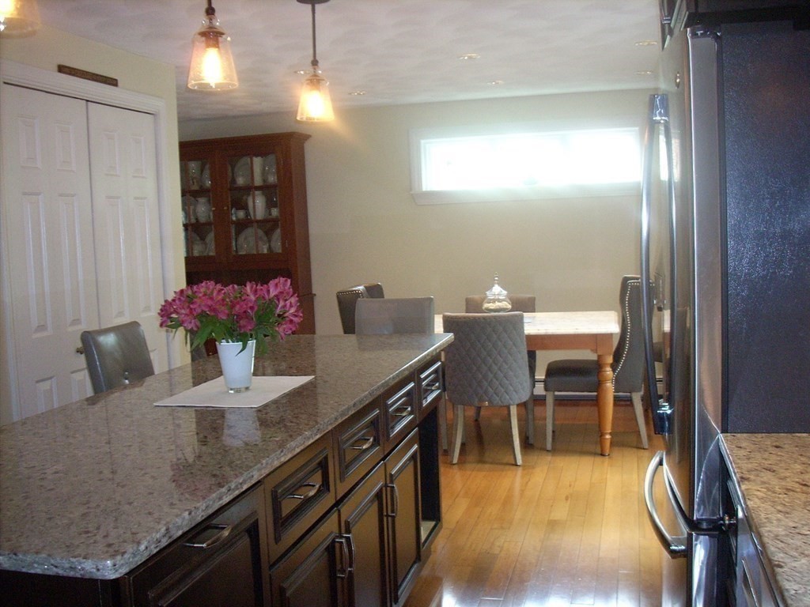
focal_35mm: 37
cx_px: 405
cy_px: 304
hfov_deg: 50.1
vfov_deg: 38.7
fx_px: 866
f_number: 2.8
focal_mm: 6.2
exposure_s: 1/30
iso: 259
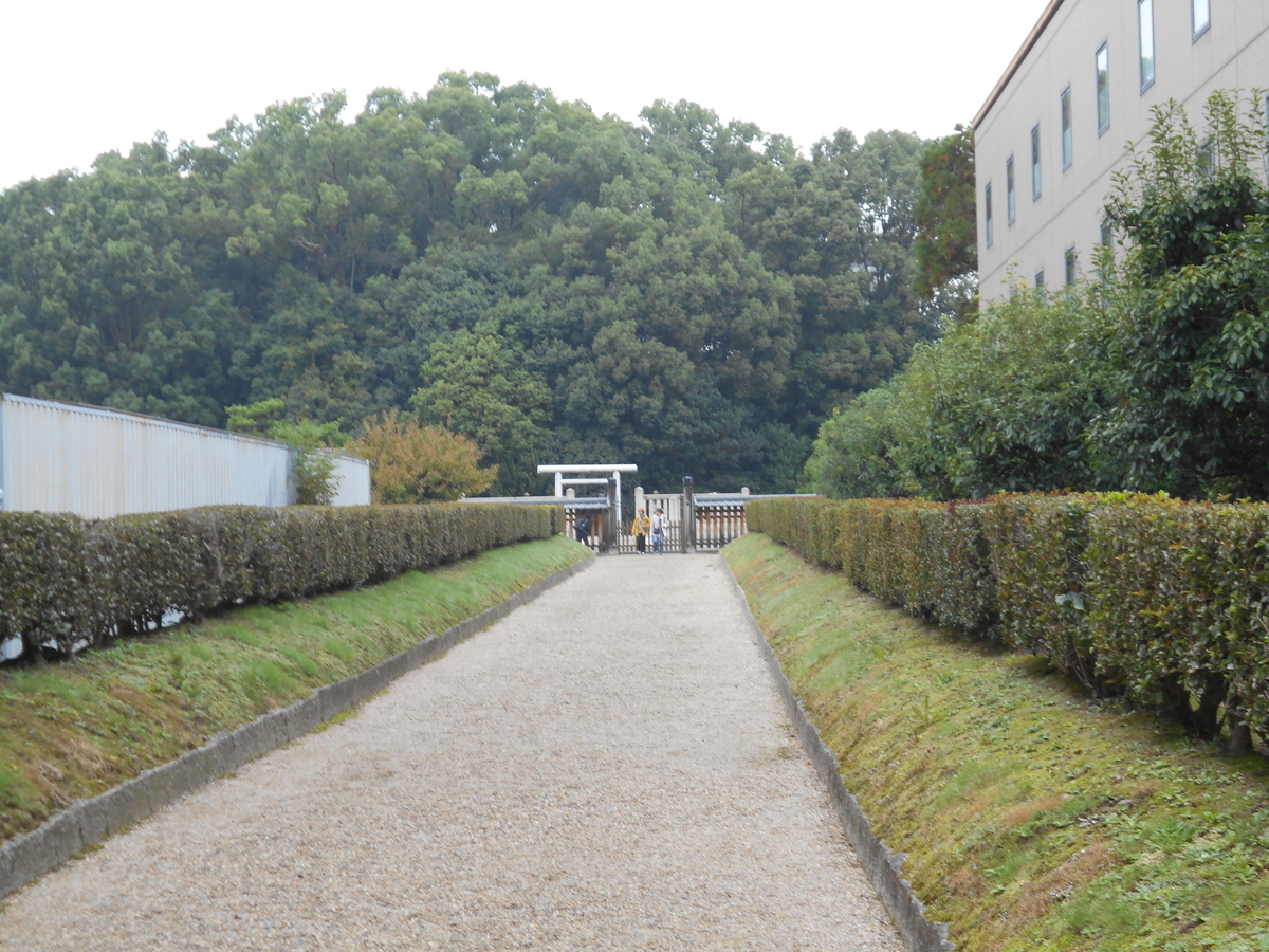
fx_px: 2126
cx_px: 634
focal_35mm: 58
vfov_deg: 25.2
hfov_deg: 33.2
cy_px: 476
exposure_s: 1/30
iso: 80
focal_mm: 10
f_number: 4.9
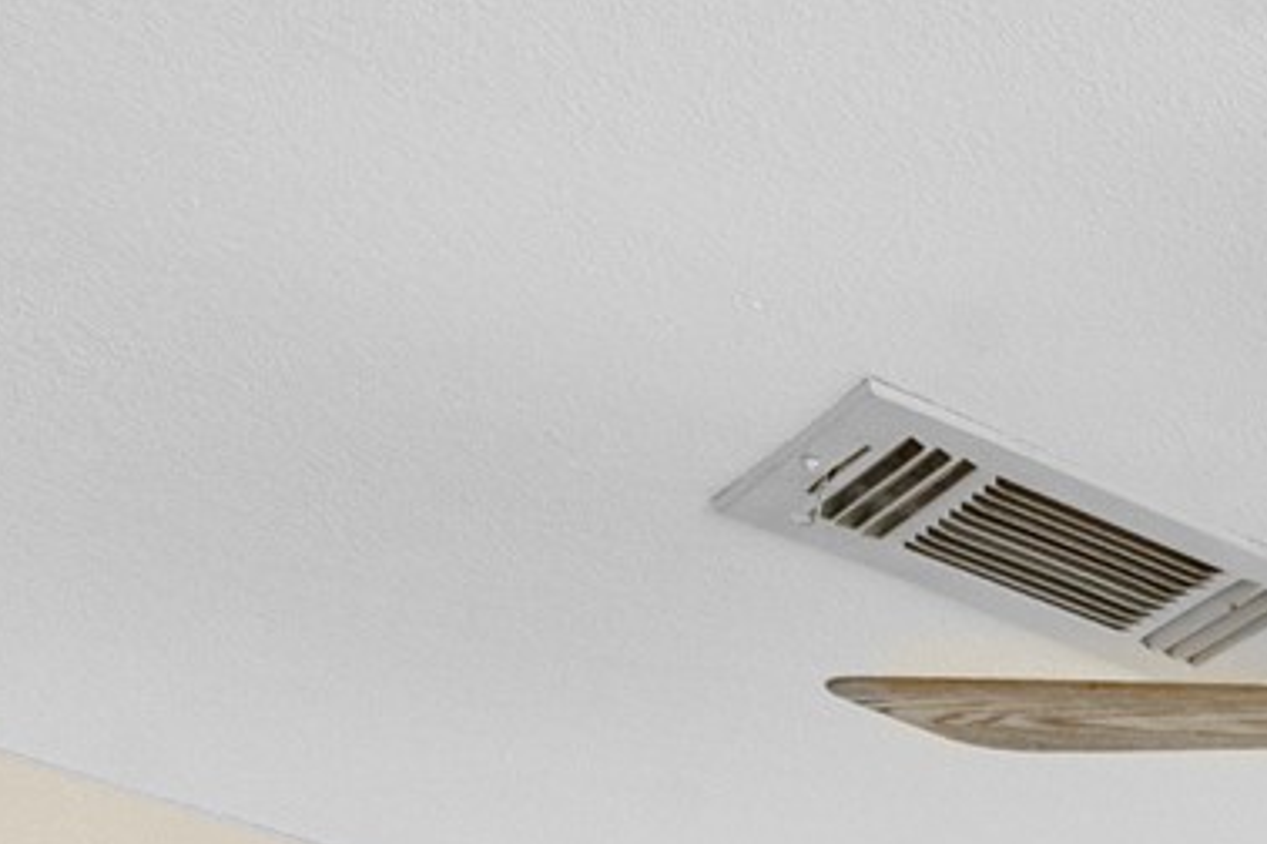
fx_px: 3238
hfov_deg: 16.0
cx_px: 2681
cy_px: 2391
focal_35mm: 92
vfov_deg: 10.9
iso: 500
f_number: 11
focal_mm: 16
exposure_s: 1/25
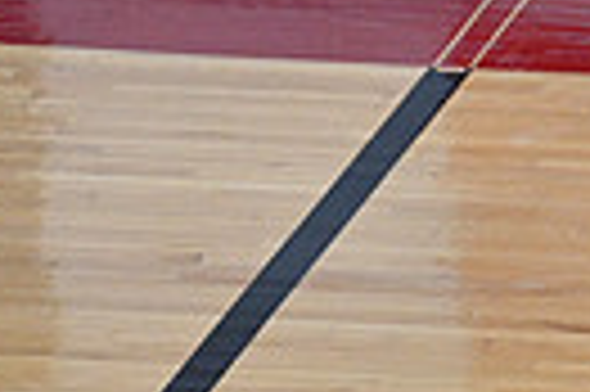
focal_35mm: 820
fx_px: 13422
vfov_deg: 1.7
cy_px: -282
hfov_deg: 2.5
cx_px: 1275
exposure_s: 1/400
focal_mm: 185
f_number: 4
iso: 4000
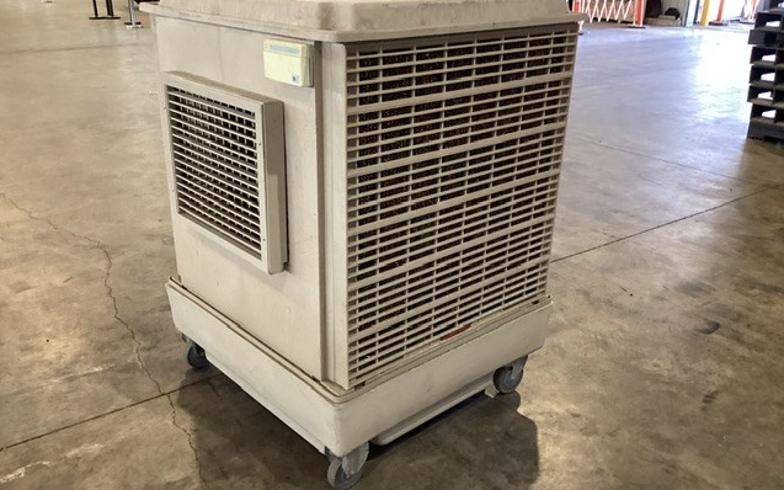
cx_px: 391
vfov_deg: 38.3
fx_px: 705
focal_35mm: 33
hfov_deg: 58.1
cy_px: 256
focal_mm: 3.3
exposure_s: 1/50
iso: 250
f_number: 2.4
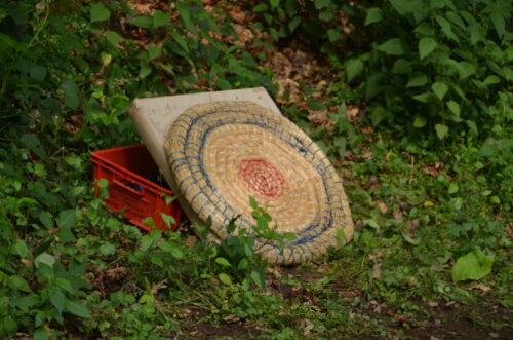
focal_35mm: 165
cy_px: 170
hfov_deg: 12.5
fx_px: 2346
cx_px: 256
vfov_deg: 8.3
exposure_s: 1/125
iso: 200
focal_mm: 110
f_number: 6
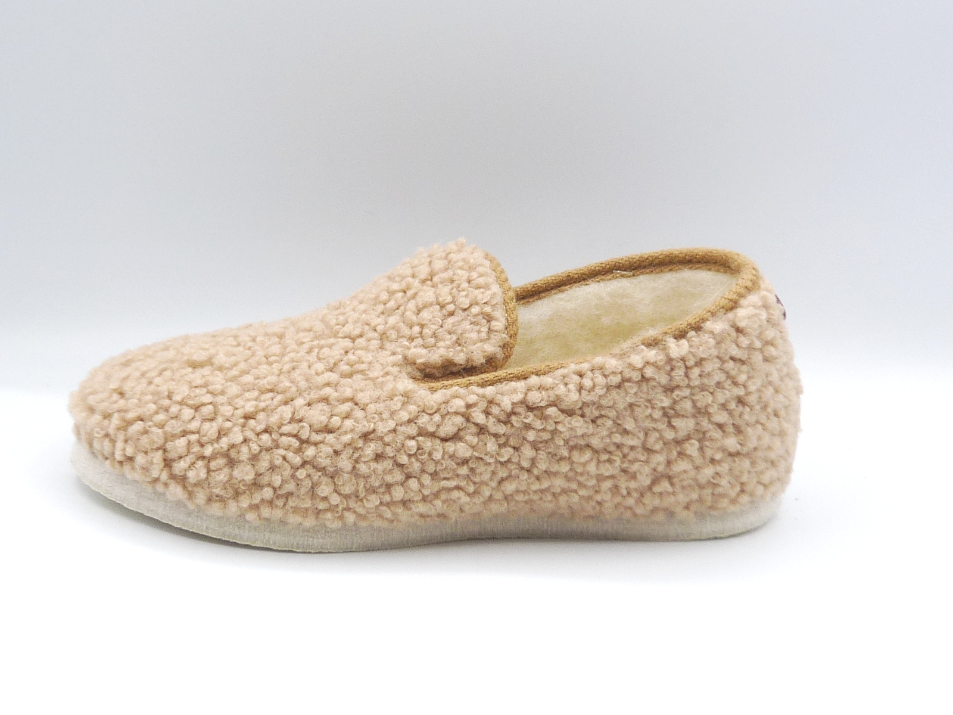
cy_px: 358
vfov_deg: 29.7
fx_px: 1349
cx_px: 476
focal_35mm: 49
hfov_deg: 38.9
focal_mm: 4.8
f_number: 4.5
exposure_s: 1/200
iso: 100
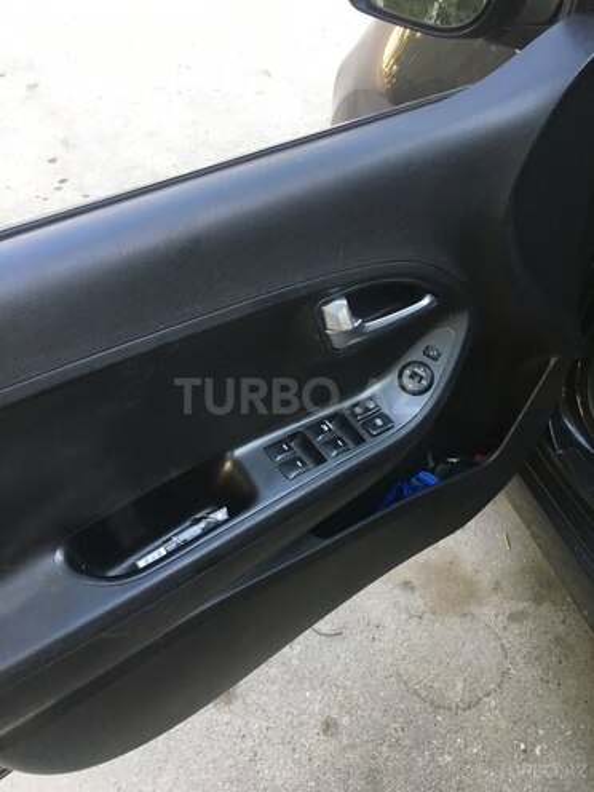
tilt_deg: -47.3
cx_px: 297
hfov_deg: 48.2
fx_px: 664
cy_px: 396
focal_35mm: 29
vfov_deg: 61.7
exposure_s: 1/33
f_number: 2.2
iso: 25
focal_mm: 4.15
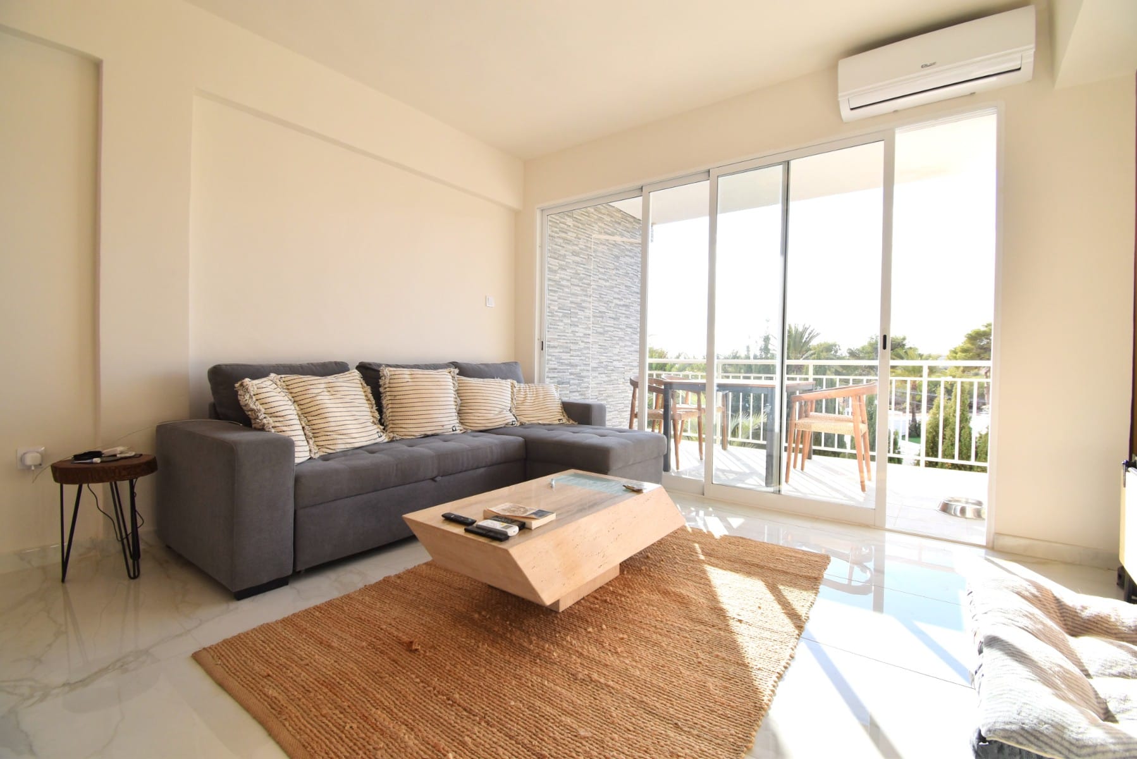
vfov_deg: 77.4
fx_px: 474
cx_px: 568
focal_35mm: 15
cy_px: 380
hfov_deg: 100.4
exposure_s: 1/250
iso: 200
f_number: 6.3
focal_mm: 10
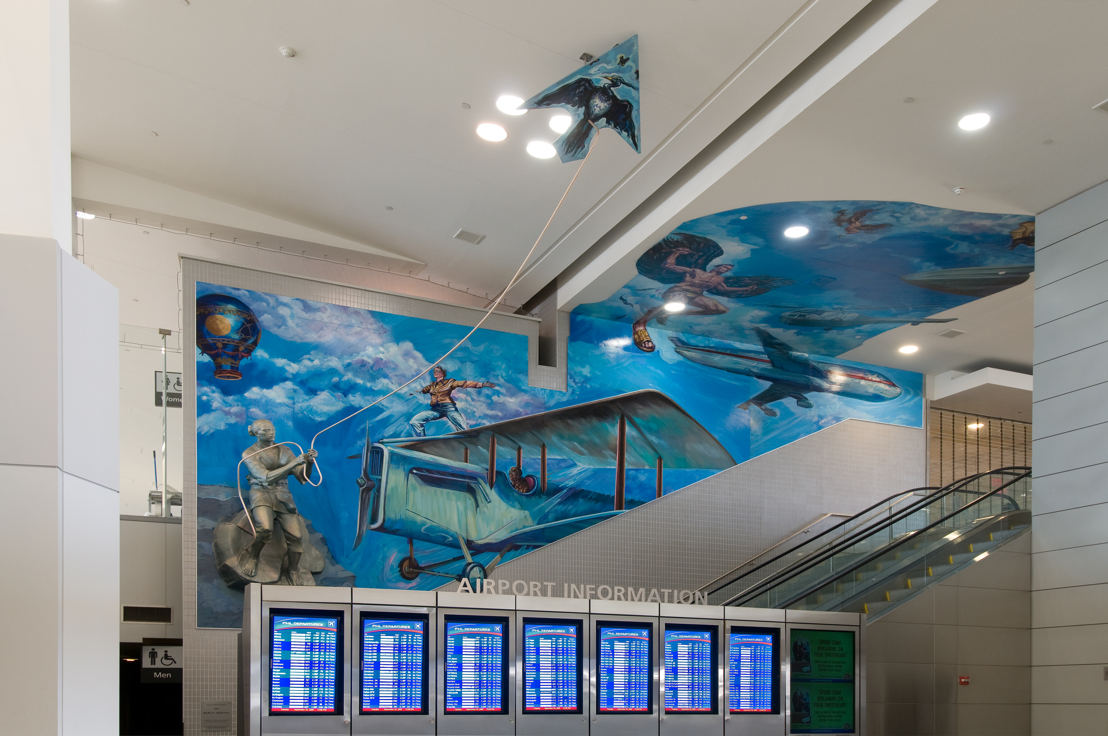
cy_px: 368
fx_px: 1014
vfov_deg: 39.9
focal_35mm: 33
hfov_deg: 57.3
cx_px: 554
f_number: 8
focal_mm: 22
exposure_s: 1/5
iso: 200
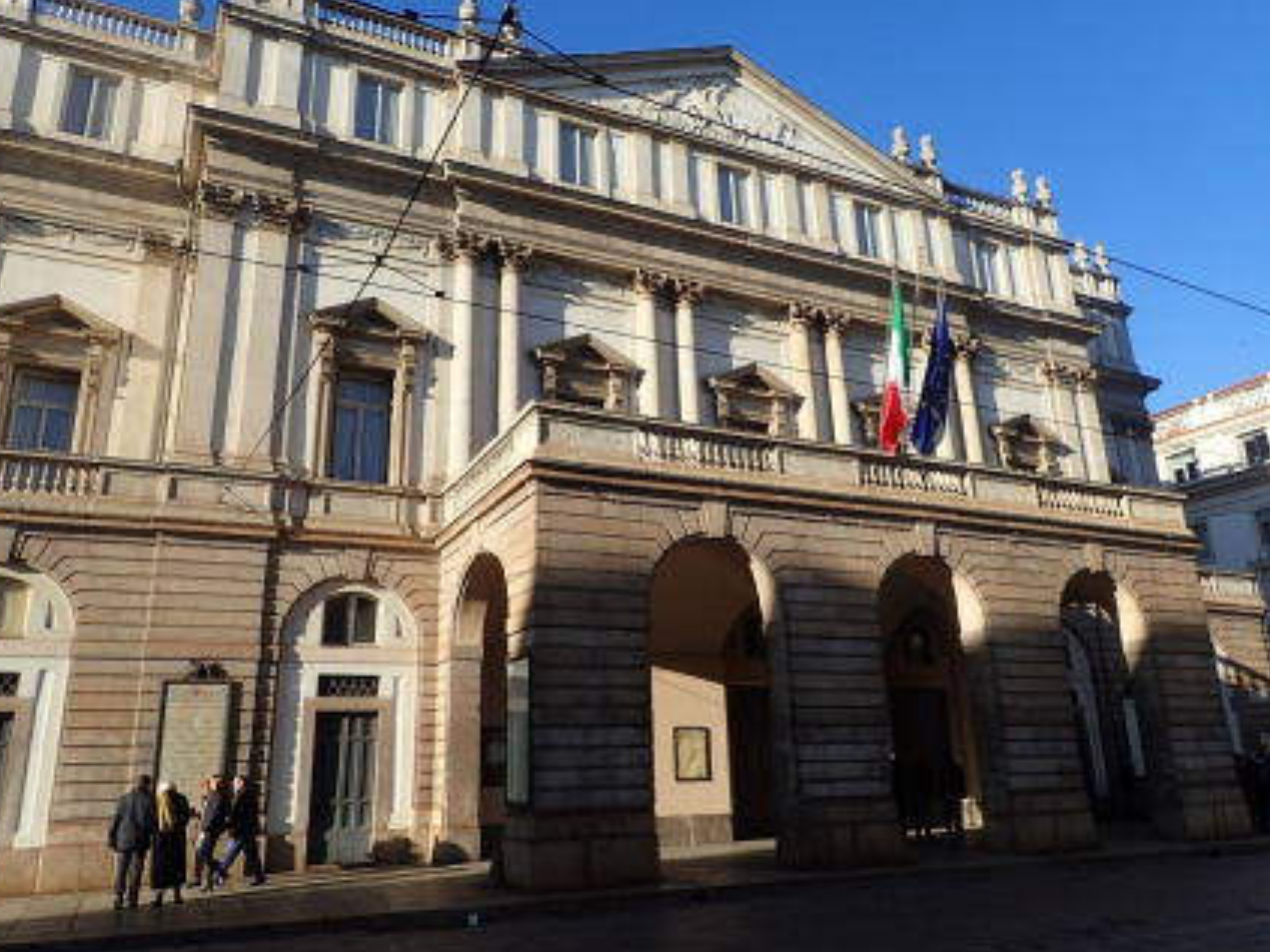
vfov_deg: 53.0
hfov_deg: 67.3
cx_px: 618
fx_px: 954
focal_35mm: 26
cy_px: 471
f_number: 8
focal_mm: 4.5
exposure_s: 1/160
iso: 100
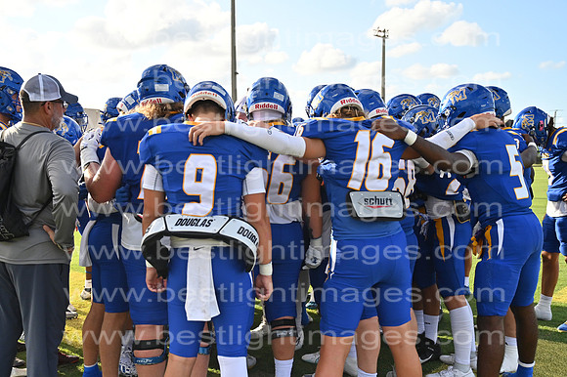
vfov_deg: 34.2
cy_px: 188
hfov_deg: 49.6
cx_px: 284
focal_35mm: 39
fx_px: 614
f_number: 4
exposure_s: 1/8000
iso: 1600
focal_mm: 39
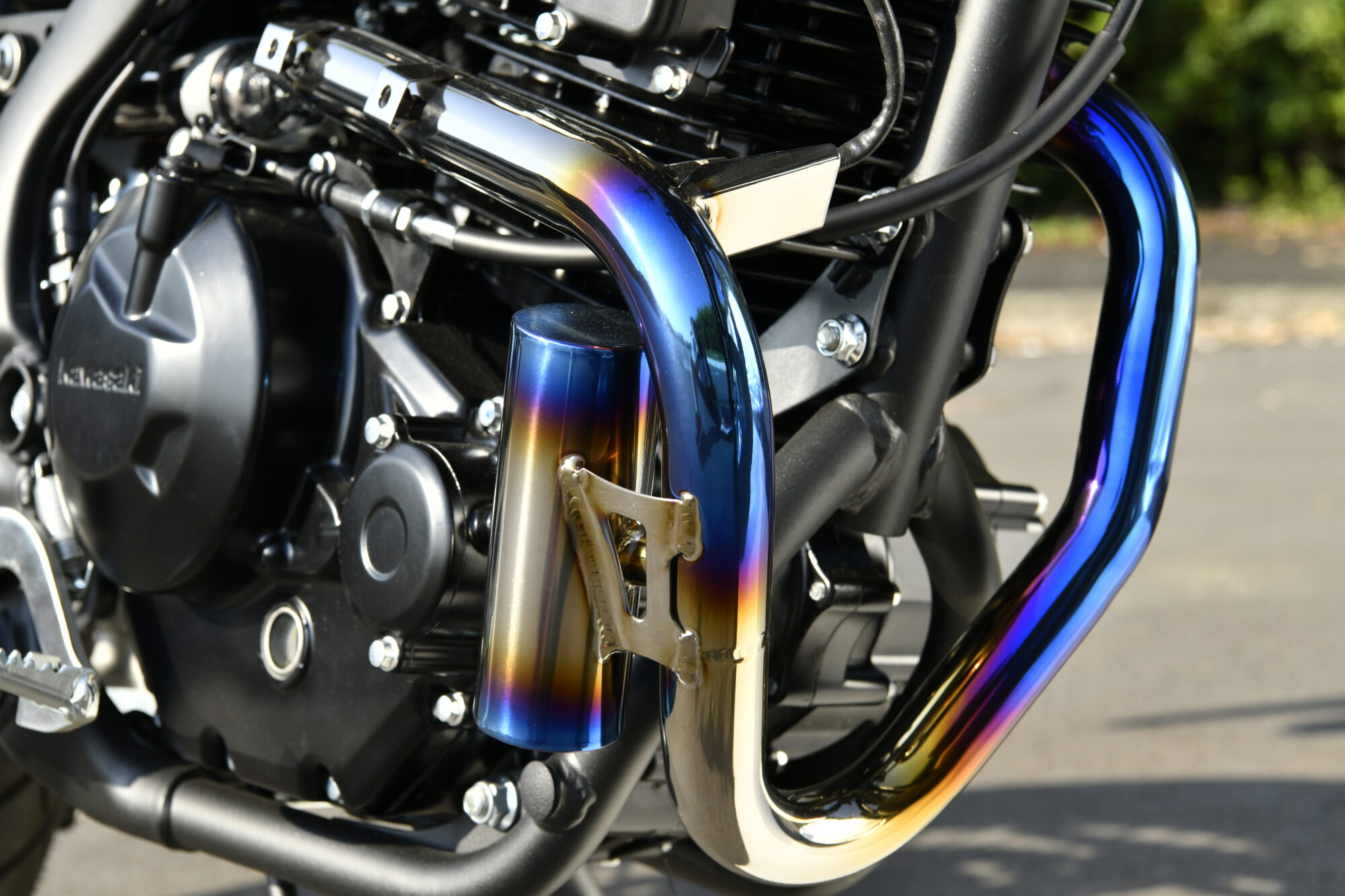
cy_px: 448
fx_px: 2615
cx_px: 672
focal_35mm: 70
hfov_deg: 28.8
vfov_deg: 19.5
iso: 640
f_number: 10
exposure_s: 1/640
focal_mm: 70
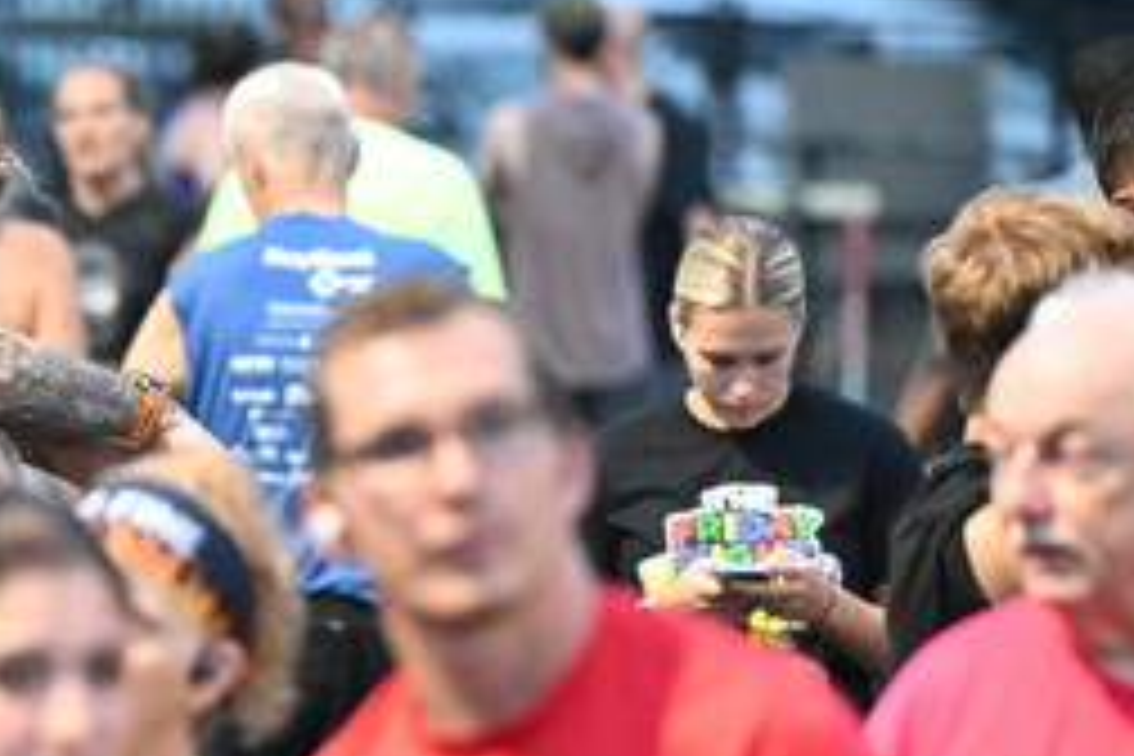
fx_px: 13733
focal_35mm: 436
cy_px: 502
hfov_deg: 4.7
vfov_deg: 3.2
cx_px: -63
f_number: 4
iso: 7200
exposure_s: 1/500
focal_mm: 200
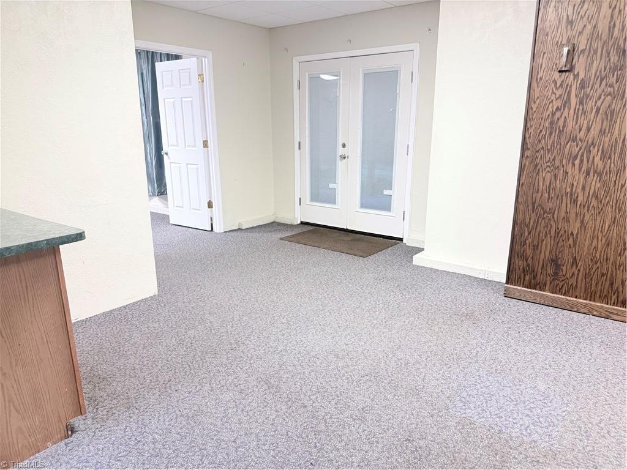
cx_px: 314
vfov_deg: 56.8
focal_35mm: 24
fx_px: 435
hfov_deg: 71.6
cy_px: 235
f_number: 1.78
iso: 400
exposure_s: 1/60
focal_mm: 6.76
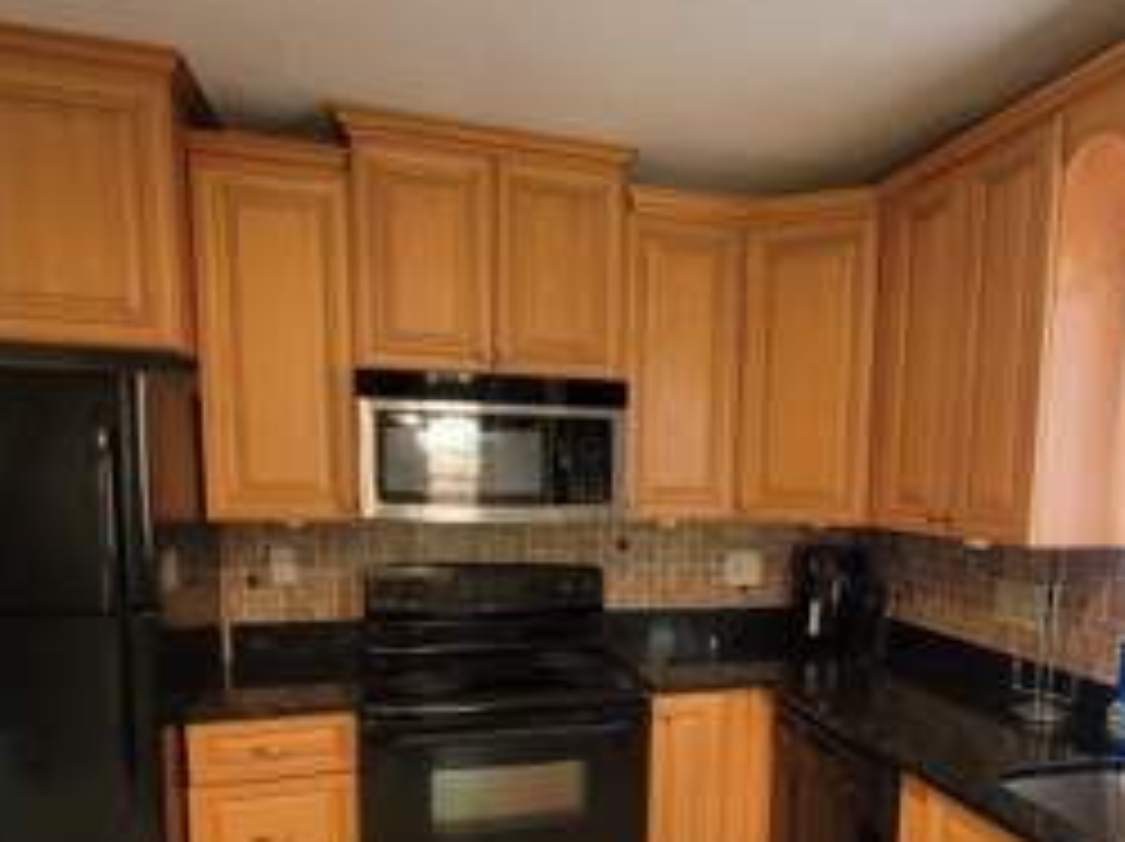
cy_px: 561
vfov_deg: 53.7
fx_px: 812
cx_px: 675
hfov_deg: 68.7
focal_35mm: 25
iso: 250
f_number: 2.2
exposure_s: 1/60
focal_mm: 1.74
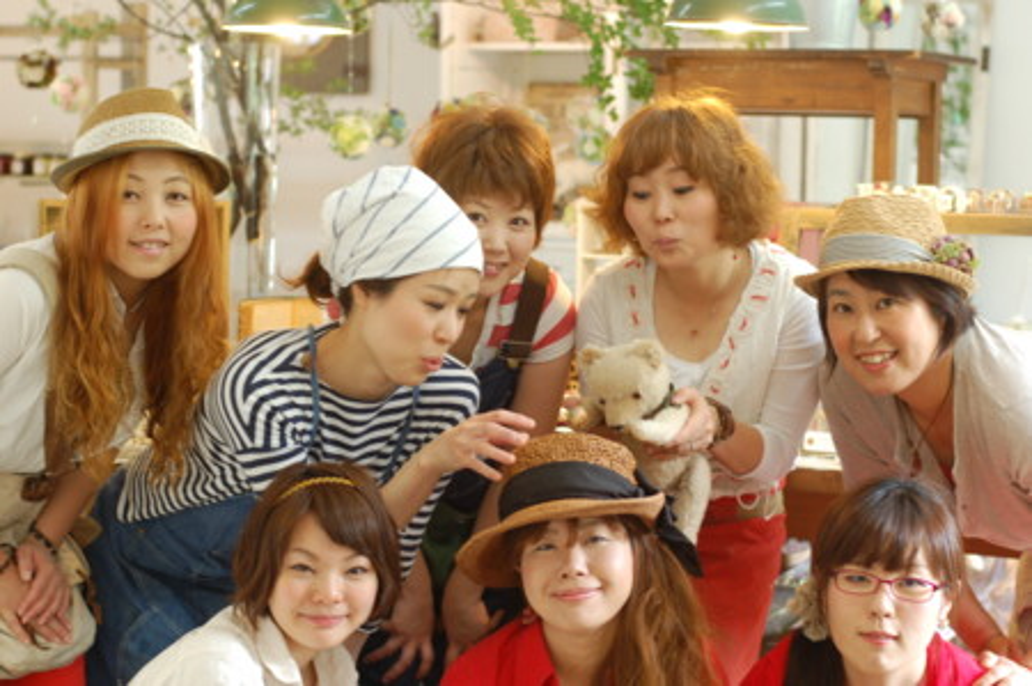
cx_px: 516
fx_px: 2148
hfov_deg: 27.0
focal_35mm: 75
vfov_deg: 18.1
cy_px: 343
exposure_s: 1/40
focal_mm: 50
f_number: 3.2
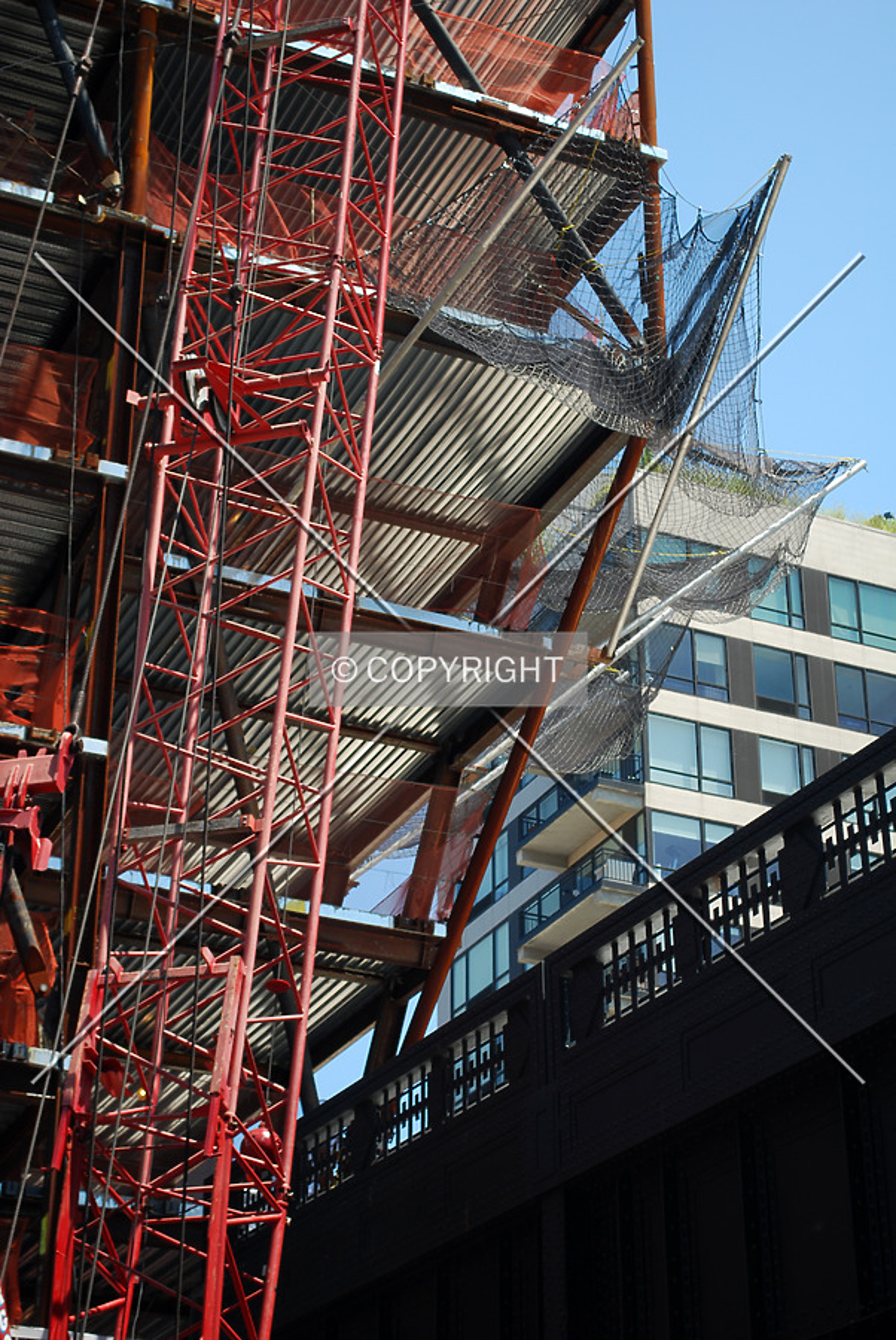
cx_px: 448
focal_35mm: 68
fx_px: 2514
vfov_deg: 29.8
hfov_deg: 20.2
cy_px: 670
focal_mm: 45
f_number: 5.6
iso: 160
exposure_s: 1/125
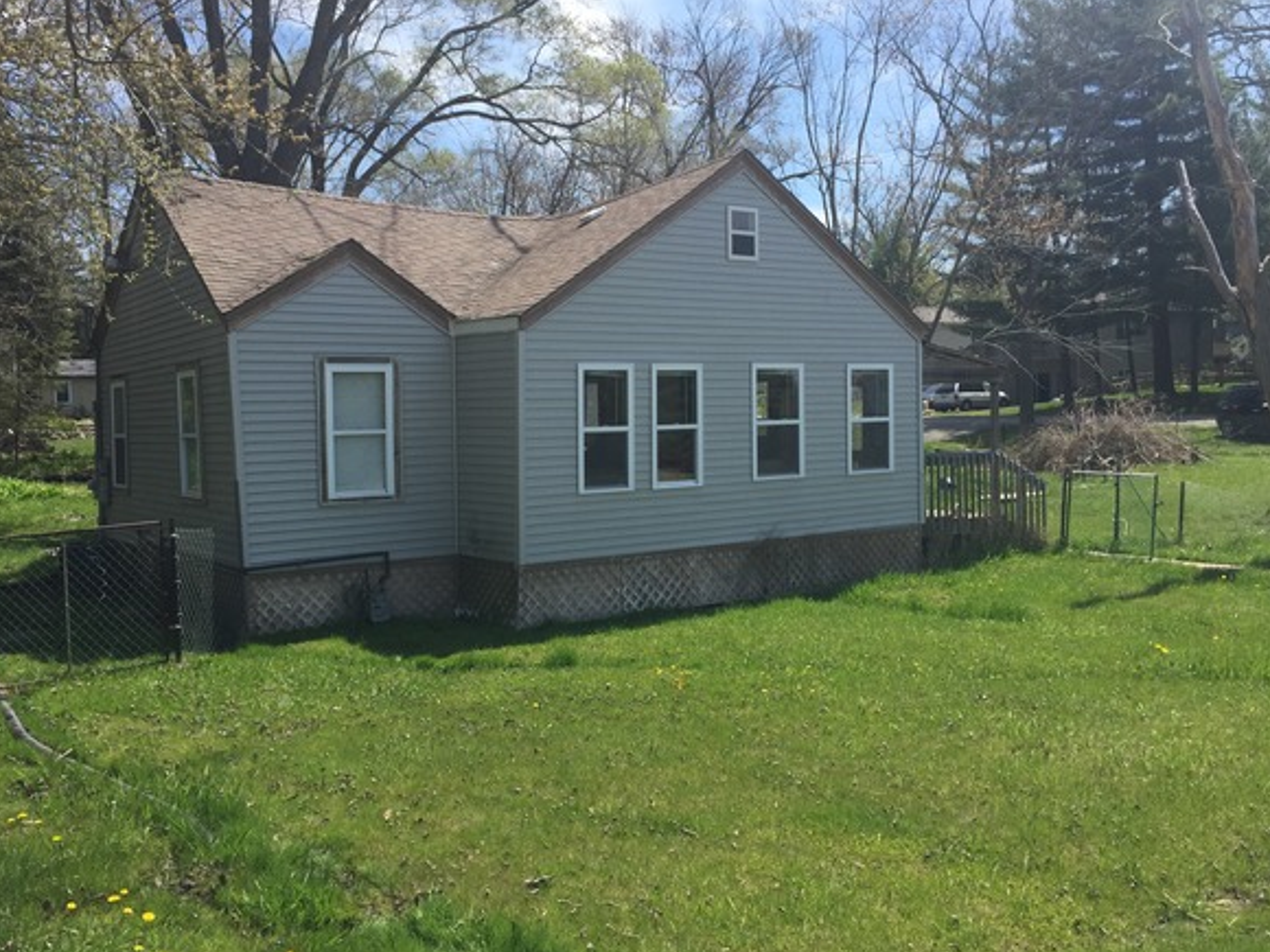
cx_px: 609
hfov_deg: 56.8
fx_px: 1174
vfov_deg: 44.2
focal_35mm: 32
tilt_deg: -2.8
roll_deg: +1.0
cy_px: 468
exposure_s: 1/1364
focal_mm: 4.15
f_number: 2.2
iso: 32
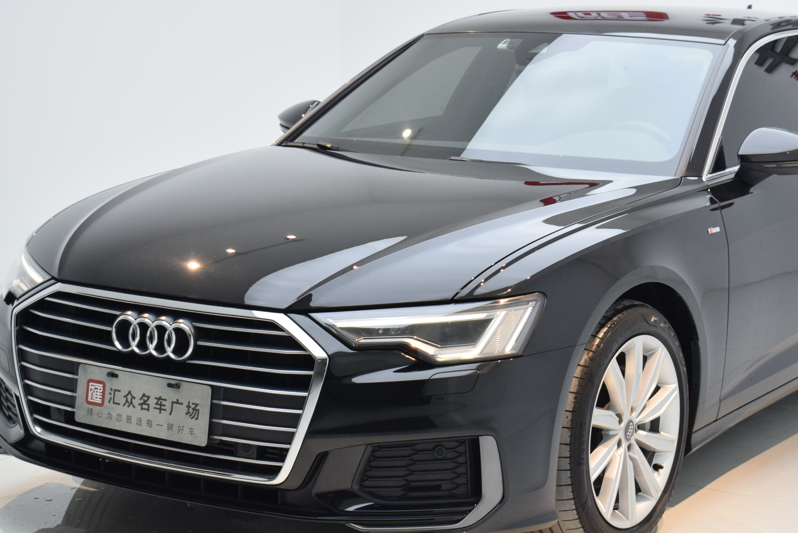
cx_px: 510
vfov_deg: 17.7
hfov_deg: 26.2
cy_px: 259
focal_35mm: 77
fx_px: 1707
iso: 1000
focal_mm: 36
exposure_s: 1/125
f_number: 5.6
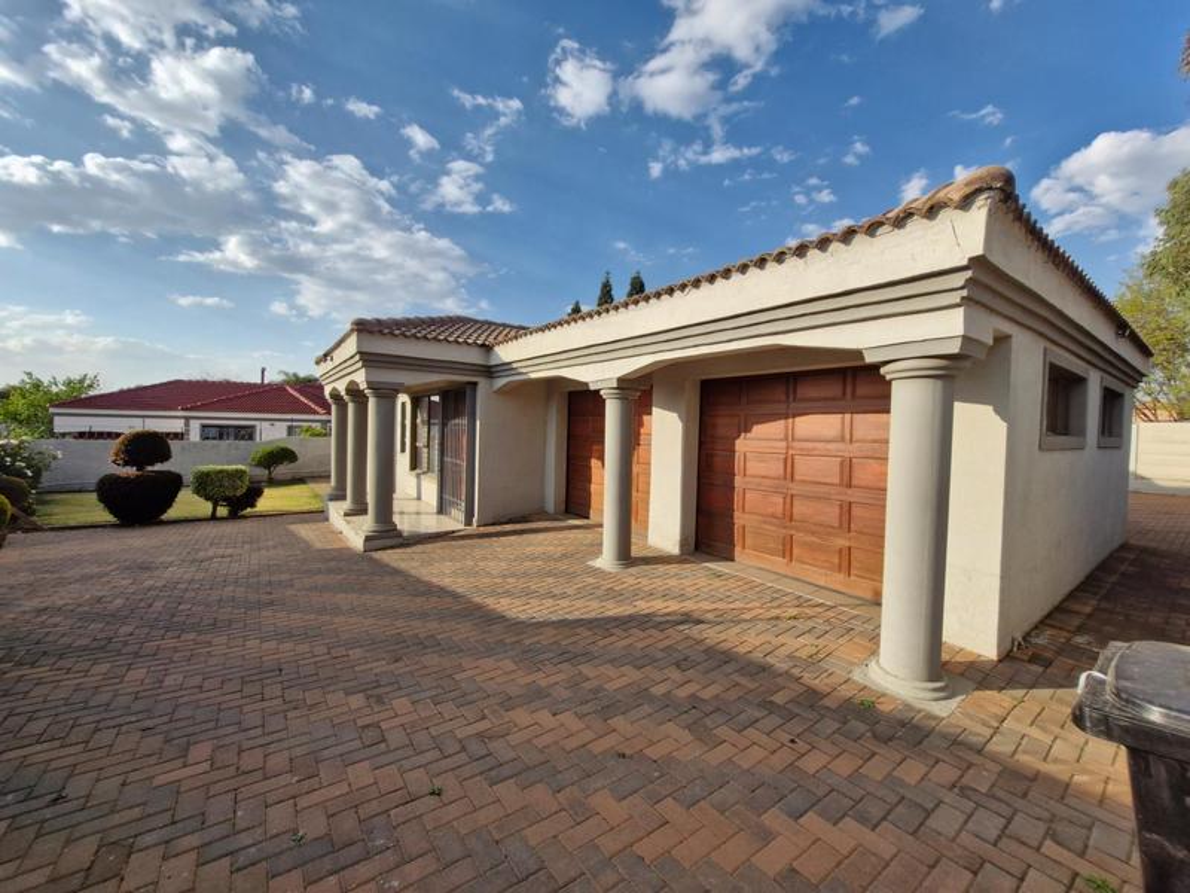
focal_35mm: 13
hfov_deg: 106.2
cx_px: 595
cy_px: 446
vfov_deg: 89.9
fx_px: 447
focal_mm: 1.74
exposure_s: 1/1196
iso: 50
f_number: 2.2
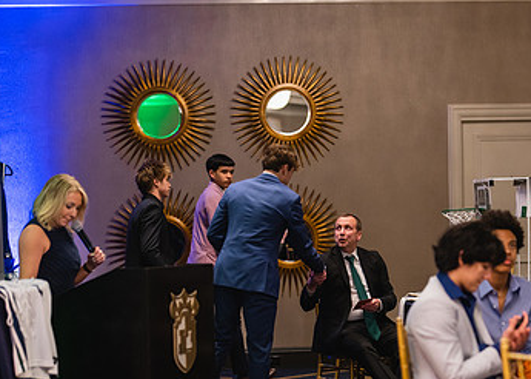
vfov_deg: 16.1
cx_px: 326
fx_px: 1326
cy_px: 305
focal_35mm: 88
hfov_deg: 22.6
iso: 1250
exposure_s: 1/400
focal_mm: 50
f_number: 1.2
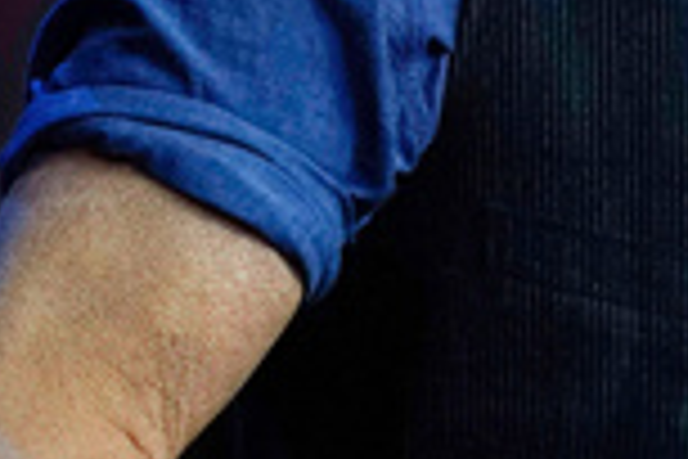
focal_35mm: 2684
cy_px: 194
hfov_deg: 0.8
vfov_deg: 0.5
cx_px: 1115
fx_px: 51290
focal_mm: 400
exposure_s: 1/250
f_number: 2.8
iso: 1000
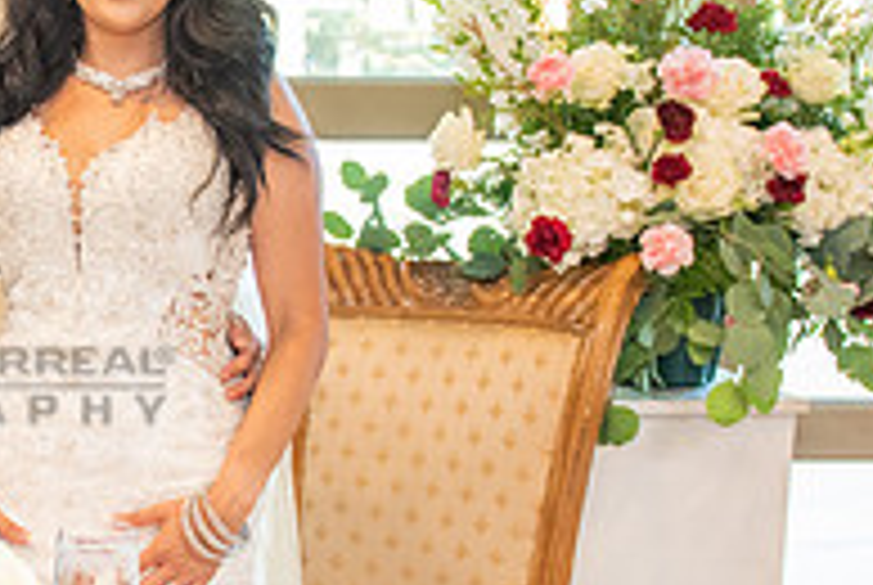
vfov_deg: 15.6
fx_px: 2137
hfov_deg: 21.7
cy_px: 397
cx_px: -130
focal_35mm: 88
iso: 1600
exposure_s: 1/125
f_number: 3.5
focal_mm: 24
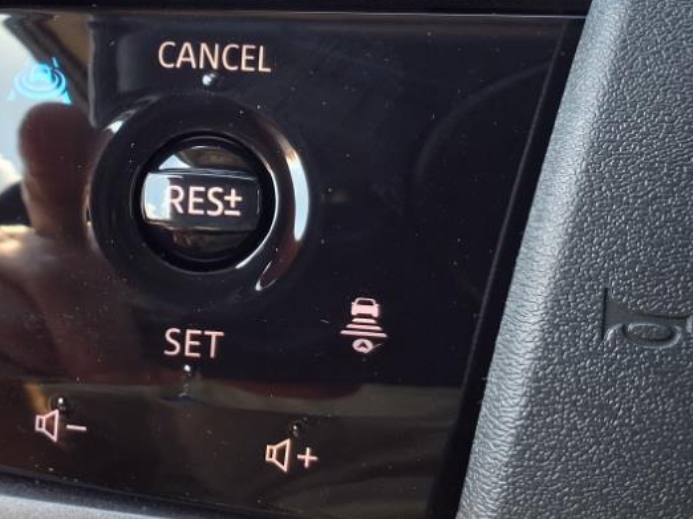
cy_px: 142
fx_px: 1061
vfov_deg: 27.2
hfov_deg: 36.0
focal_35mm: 53
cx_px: 267
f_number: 1.9
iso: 64
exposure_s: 1/120
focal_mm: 3.58
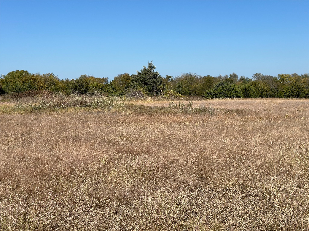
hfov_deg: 39.7
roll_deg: -0.2
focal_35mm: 48
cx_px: 154
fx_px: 428
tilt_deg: -3.8
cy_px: 116
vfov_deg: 30.3
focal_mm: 6.86
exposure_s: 1/8929
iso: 100
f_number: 1.78
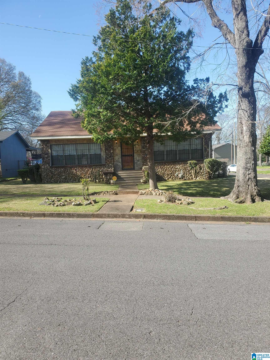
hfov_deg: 53.1
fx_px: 270
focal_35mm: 26
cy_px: 180
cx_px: 135
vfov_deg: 67.3
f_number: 2.4
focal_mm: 4.3
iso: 50
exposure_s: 1/671
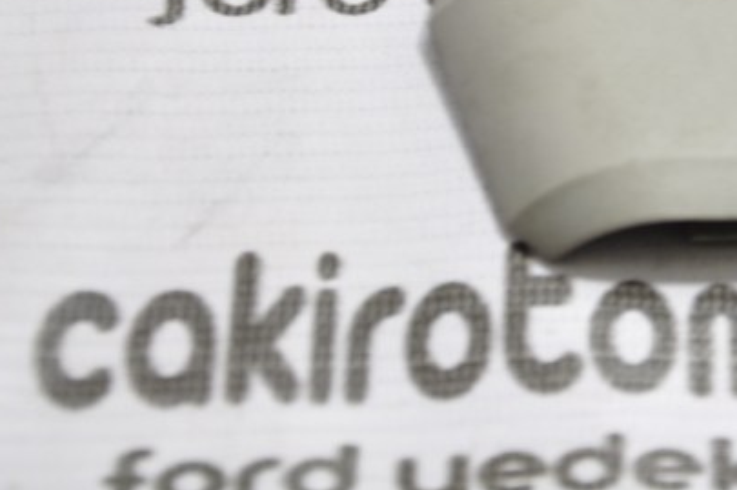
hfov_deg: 9.3
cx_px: 799
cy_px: -7
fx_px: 4498
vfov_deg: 6.2
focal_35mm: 220
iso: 200
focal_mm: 66
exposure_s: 1/10
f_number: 5.3
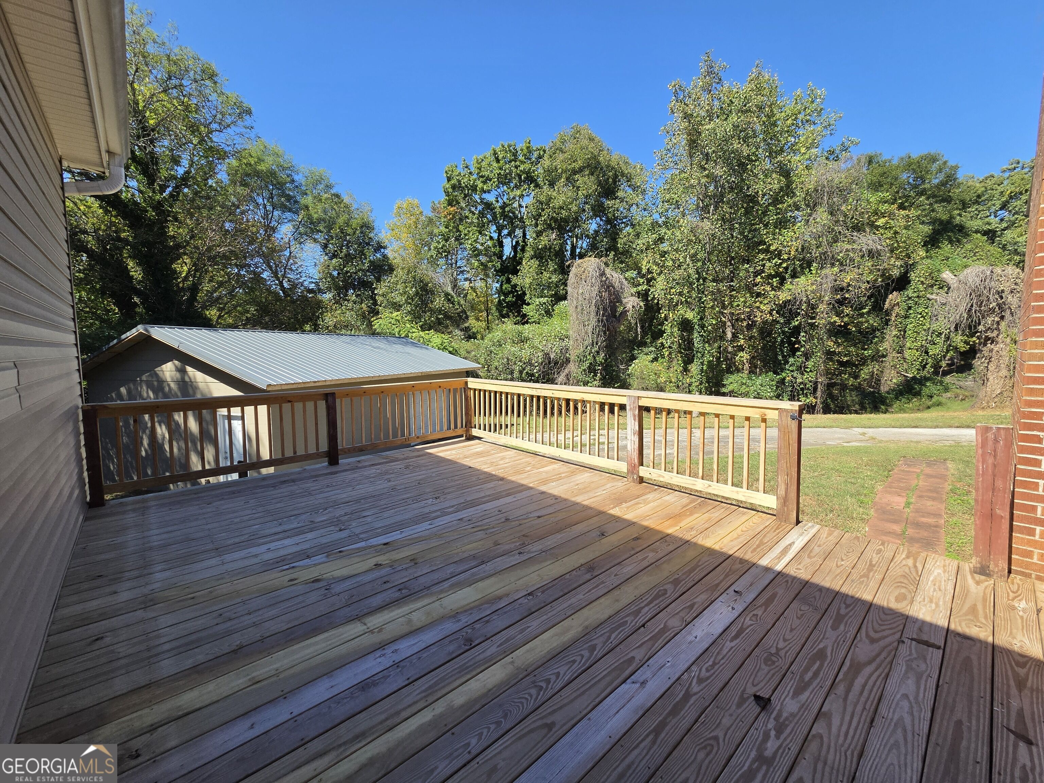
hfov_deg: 106.2
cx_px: 522
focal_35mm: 13
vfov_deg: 89.9
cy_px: 392
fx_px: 392
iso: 100
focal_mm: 2.2
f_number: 2.2
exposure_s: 1/1668
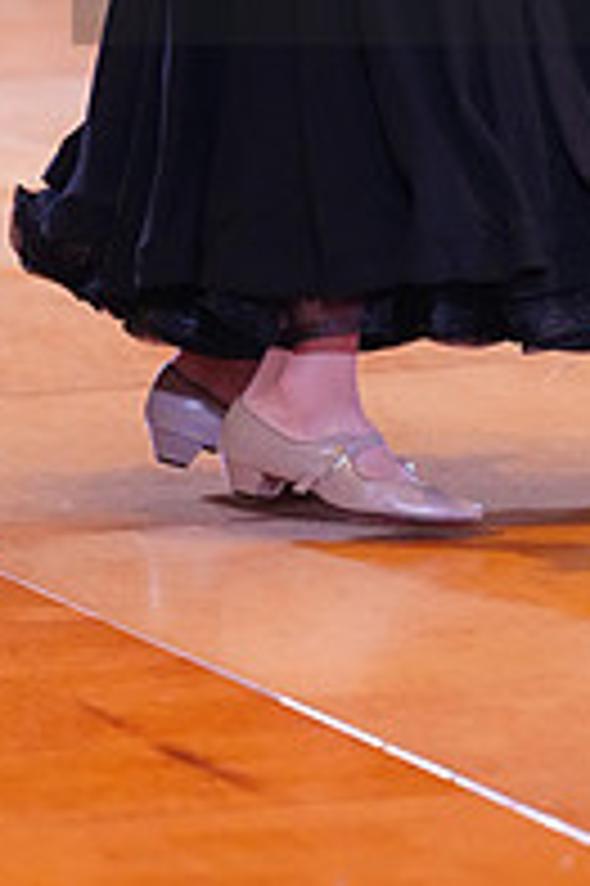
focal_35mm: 425
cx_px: 696
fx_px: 10466
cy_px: -103
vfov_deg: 4.8
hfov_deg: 3.2
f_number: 2.8
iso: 5000
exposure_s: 1/400
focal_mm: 144
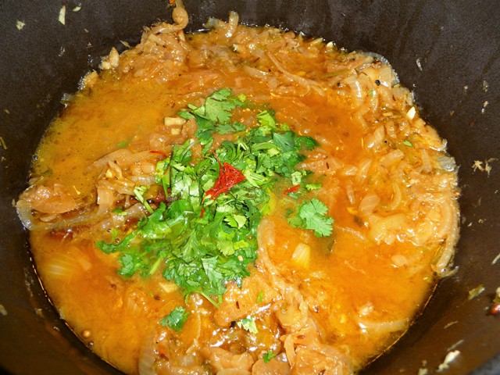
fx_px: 433
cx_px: 250
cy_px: 188
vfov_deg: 46.8
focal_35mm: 30
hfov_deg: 60.0
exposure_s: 1/30
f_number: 3.4
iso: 100
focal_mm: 5
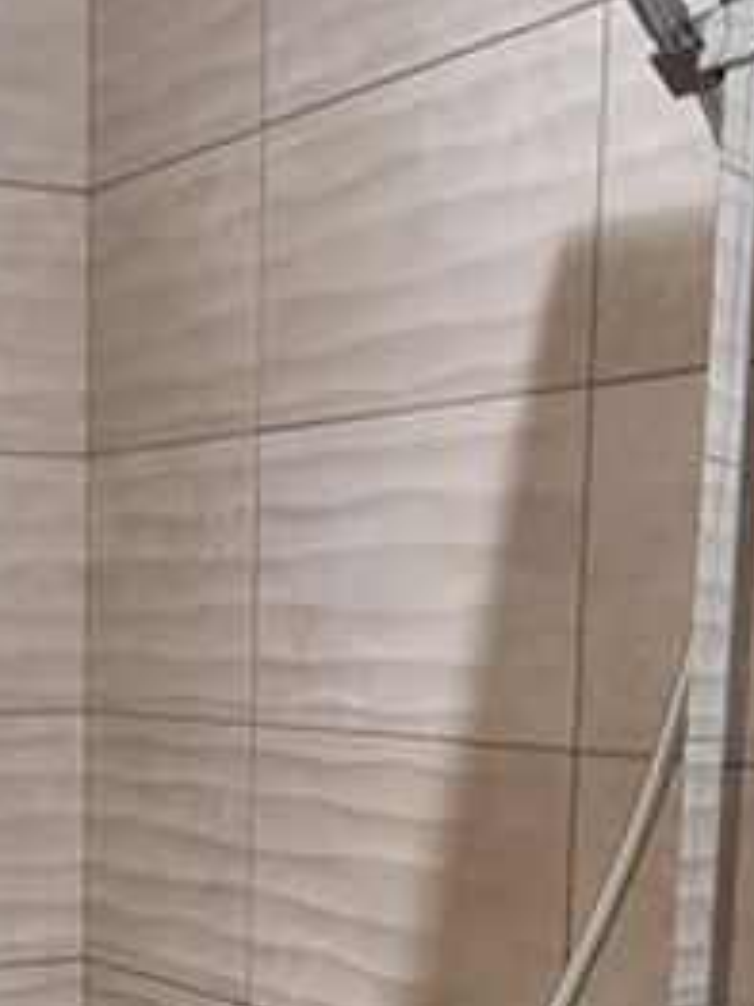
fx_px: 1918
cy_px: 951
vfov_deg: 28.0
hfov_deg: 21.1
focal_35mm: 66
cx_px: -92
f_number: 2.2
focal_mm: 2.2
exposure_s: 1/50
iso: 250
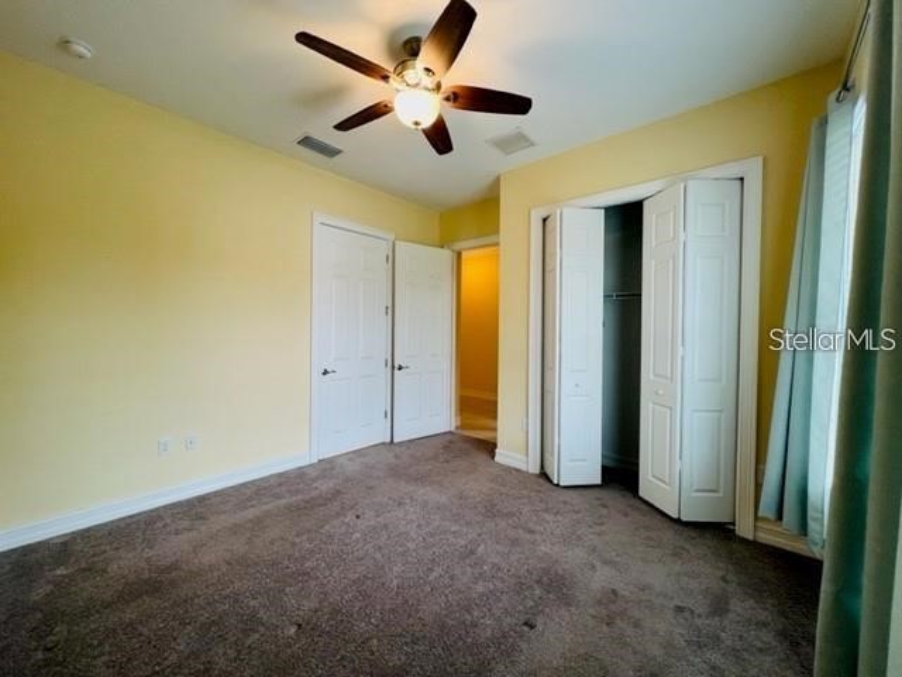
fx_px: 339
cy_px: 338
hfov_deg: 106.2
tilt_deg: -1.4
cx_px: 451
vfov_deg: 89.9
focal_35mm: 13
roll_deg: -0.6
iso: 160
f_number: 1.8
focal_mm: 1.57
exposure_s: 1/120
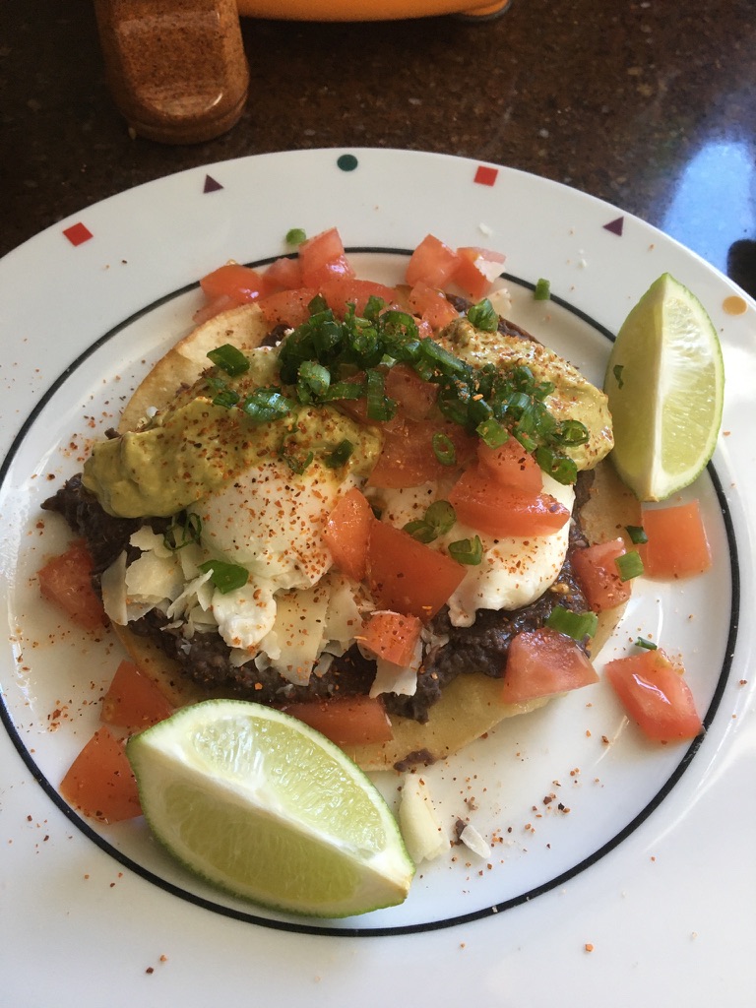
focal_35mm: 29
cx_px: 378
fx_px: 844
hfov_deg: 48.2
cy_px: 504
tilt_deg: -61.1
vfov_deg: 61.7
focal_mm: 4.15
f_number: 2.2
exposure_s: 1/30
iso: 100
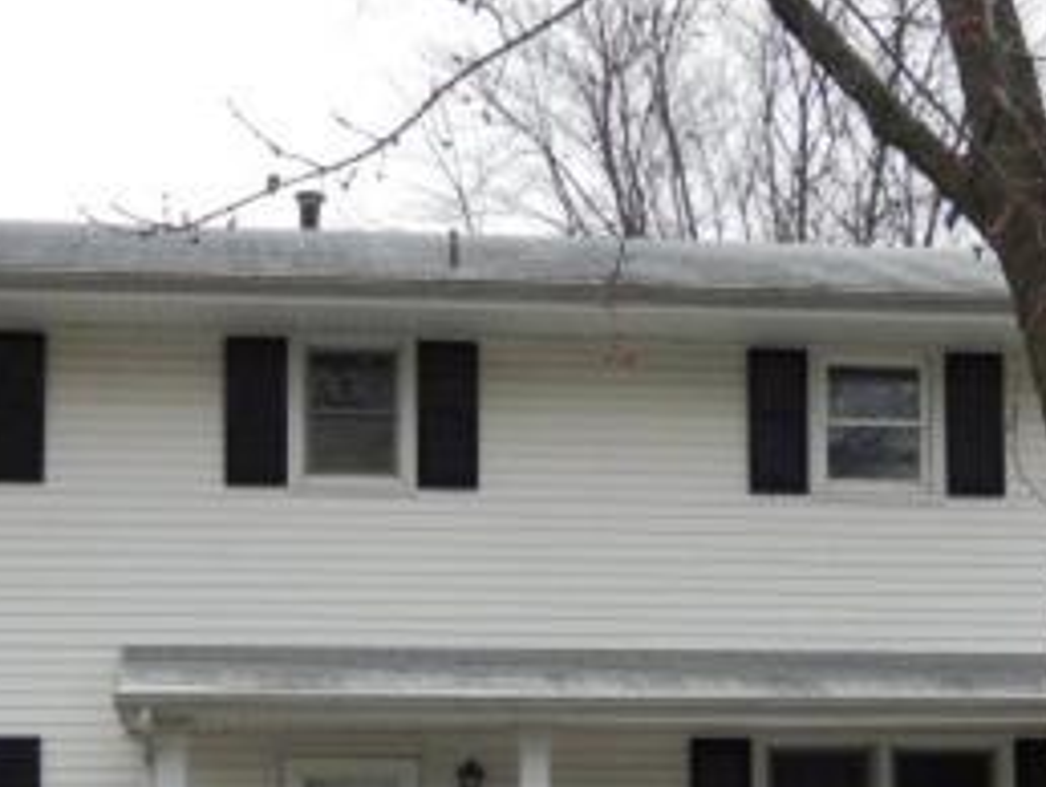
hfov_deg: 22.0
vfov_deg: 16.4
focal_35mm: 89
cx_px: 614
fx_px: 2692
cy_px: 734
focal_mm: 6.5
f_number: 4
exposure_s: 1/250
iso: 125
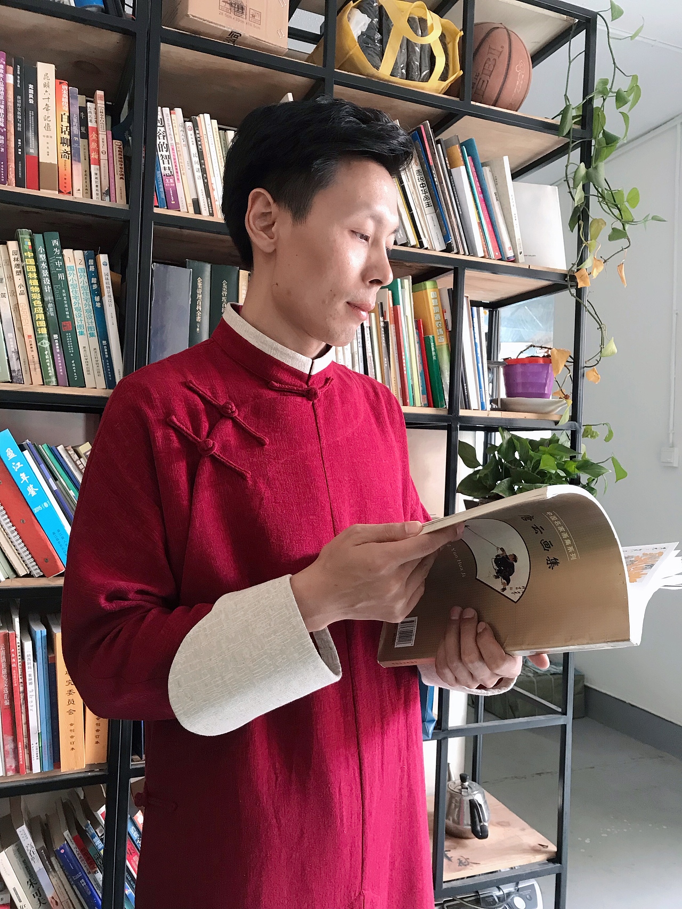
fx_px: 736
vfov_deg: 63.4
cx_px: 341
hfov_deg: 49.7
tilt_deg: +3.5
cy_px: 454
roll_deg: -1.1
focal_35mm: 28
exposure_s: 1/17
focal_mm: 3.99
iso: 50
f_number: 1.8
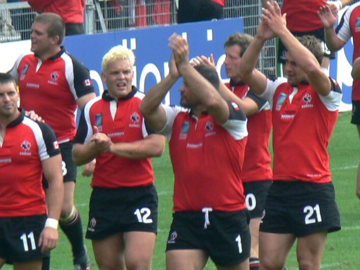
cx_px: 228
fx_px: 12683
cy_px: 78
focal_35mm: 1220
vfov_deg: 1.2
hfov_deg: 1.6
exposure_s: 1/160
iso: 80
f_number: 5.6
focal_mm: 88.8
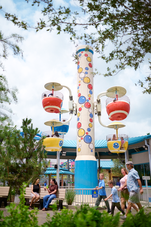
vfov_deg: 54.4
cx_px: 76
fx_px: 220
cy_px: 114
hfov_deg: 37.9
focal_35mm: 35
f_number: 1.8
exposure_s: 1/5000
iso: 64
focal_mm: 35
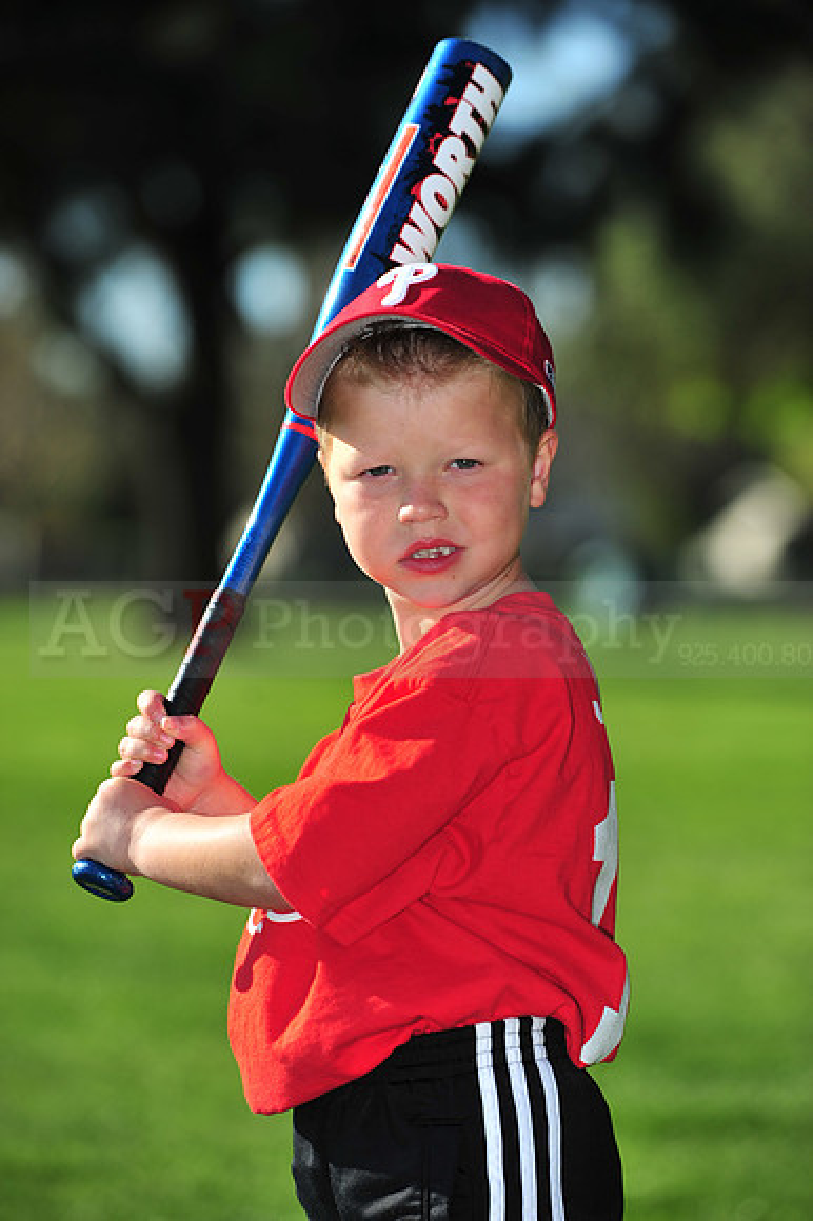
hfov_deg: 8.8
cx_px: 406
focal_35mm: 155
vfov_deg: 13.3
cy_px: 610
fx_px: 5256
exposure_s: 1/2000
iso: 200
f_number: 4.5
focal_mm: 155
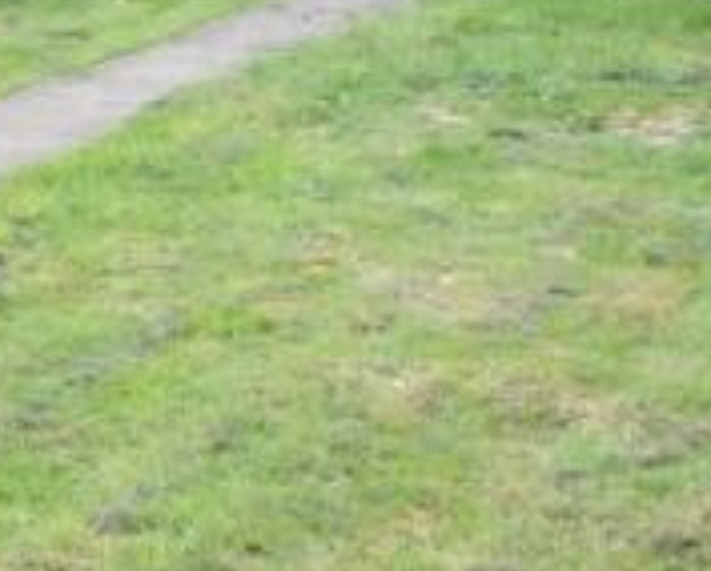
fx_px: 2633
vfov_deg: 12.2
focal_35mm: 125
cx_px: 102
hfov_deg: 15.2
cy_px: 14
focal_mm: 24
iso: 800
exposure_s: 1/200
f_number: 9
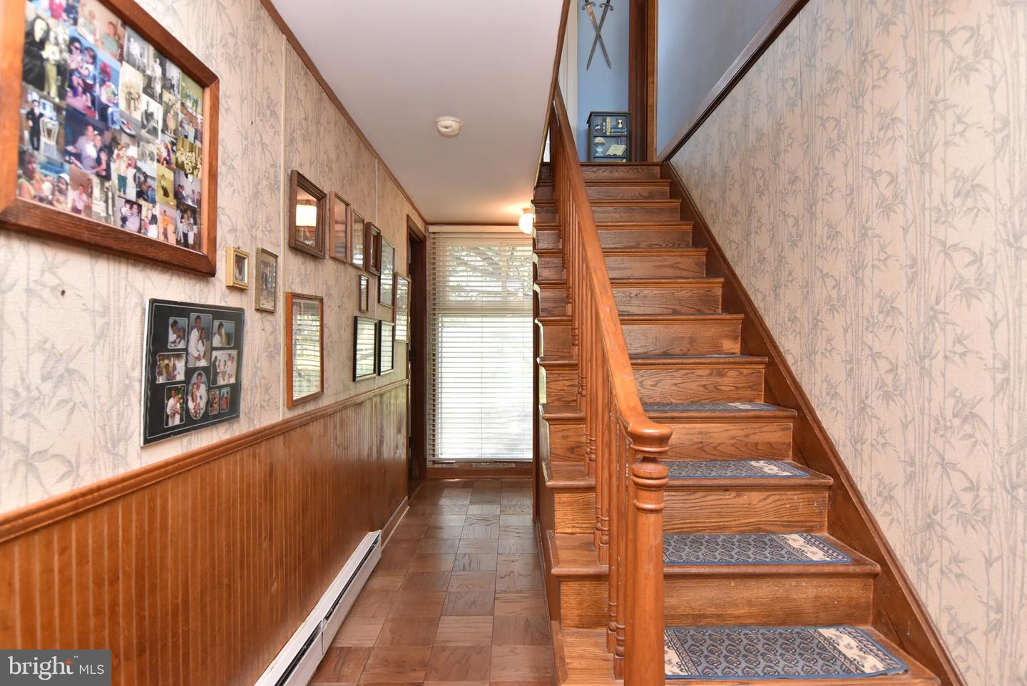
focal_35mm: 18
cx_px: 514
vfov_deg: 67.5
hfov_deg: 90.0
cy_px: 343
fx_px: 514
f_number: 6.3
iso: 800
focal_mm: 12
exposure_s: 1/40
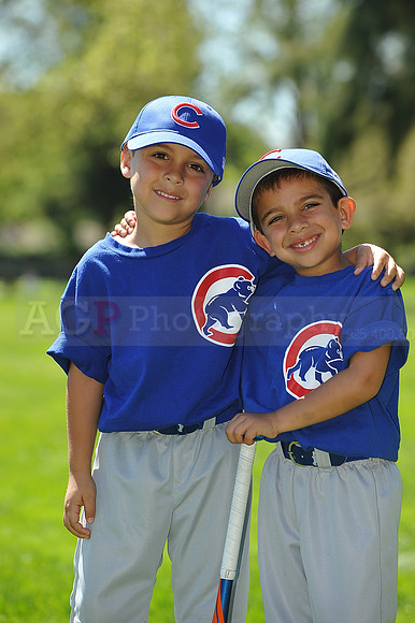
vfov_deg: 13.3
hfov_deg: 8.8
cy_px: 312
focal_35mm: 155
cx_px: 208
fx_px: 2683
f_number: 5.6
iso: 200
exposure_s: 1/400
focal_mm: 155
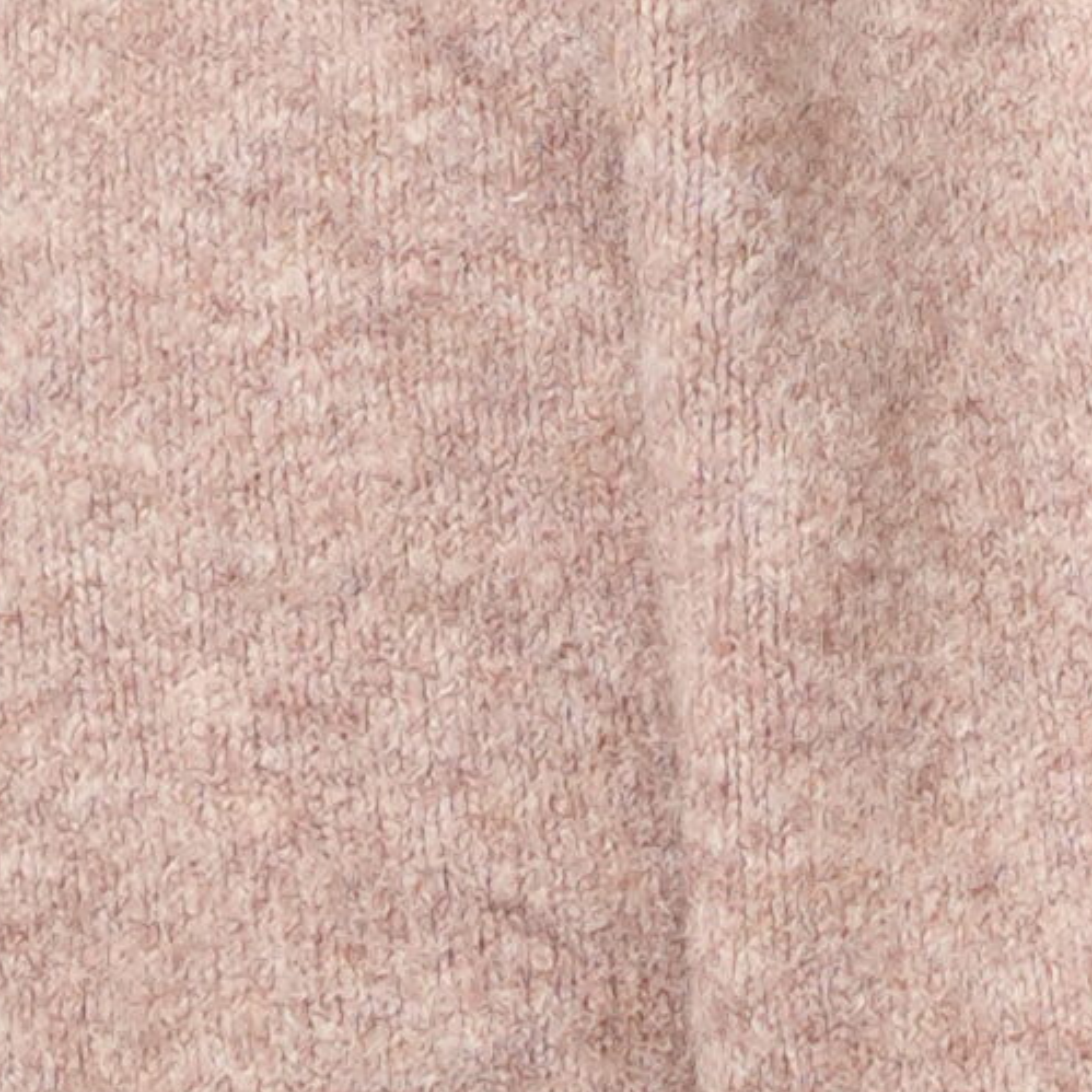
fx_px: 23805
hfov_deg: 2.6
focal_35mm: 667
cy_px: -1875
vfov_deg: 2.6
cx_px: 2138
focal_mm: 56.8
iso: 200
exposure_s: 1/250
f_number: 6.3
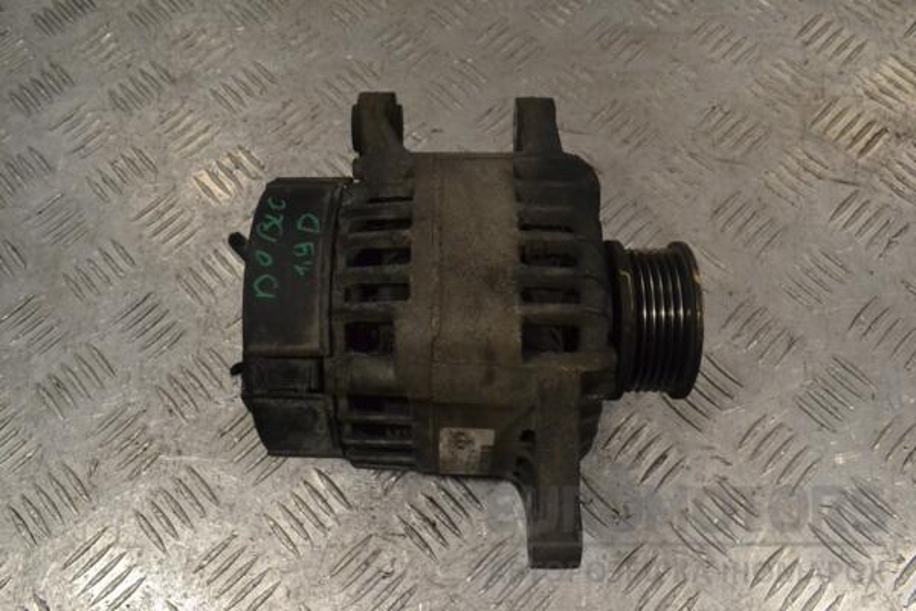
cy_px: 306
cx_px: 458
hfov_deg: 61.9
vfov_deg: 43.6
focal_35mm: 30
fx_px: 763
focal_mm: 20
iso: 3200
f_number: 10
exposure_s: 1/400
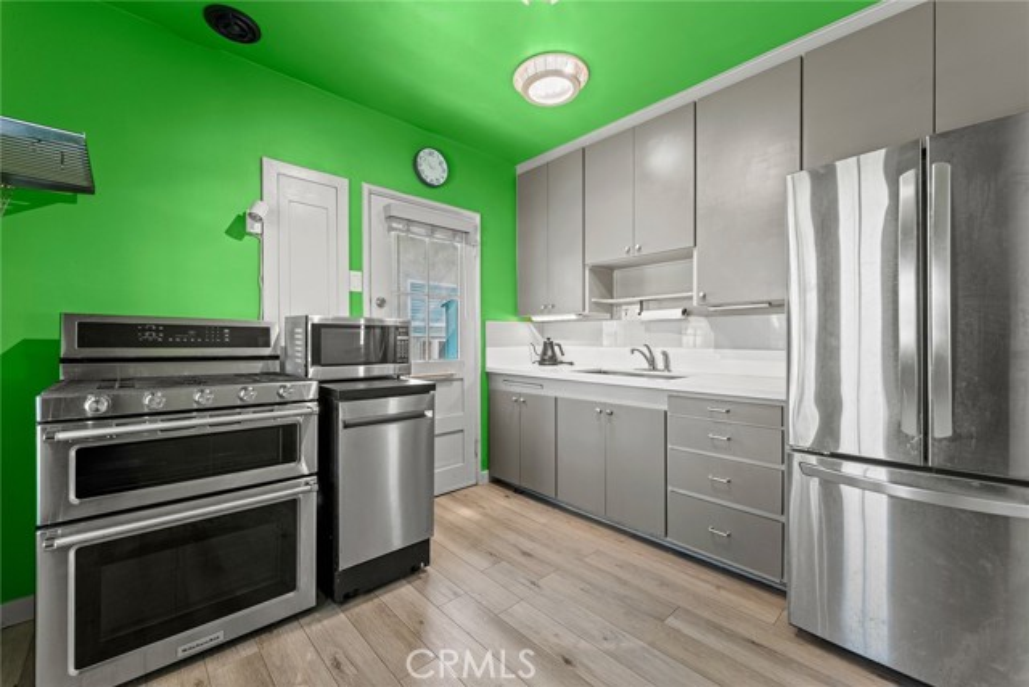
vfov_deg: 81.2
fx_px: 400
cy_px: 344
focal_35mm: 14
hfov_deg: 104.2
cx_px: 514
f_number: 6.3
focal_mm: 14
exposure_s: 1/4
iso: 320
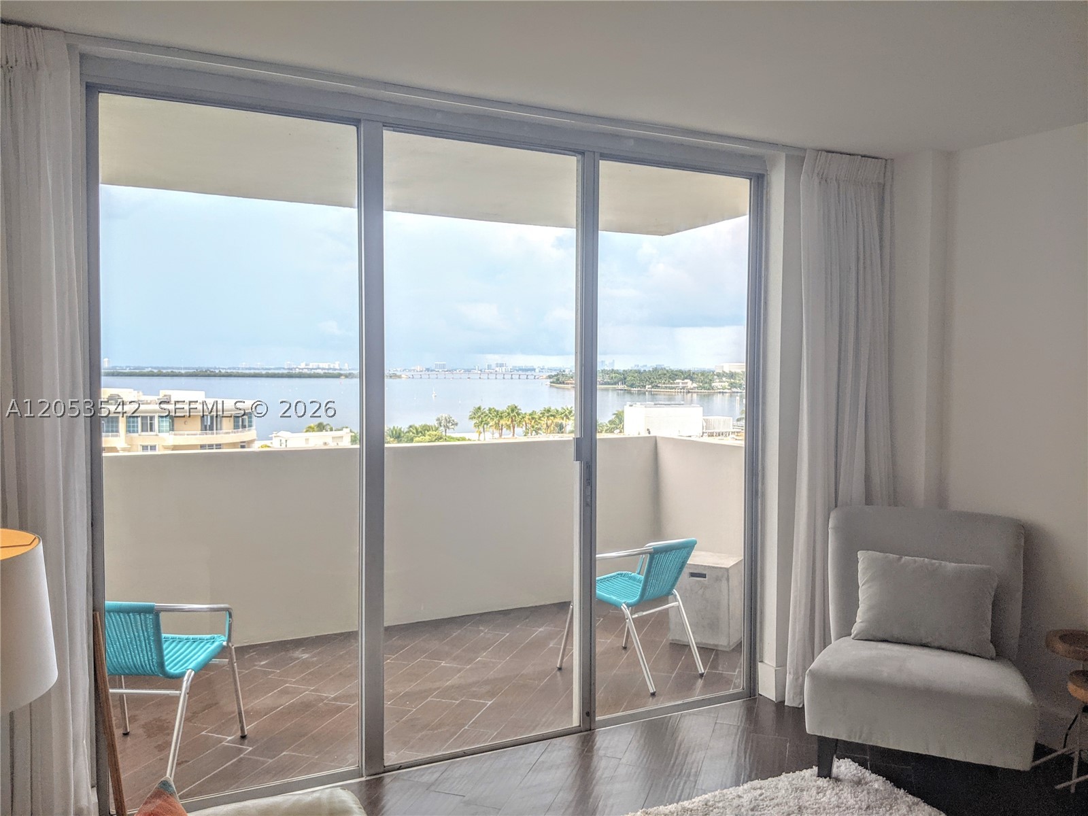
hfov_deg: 65.3
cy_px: 408
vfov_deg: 51.4
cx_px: 544
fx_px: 849
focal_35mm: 27
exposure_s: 1/1174
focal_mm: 4.44
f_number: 1.8
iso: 54
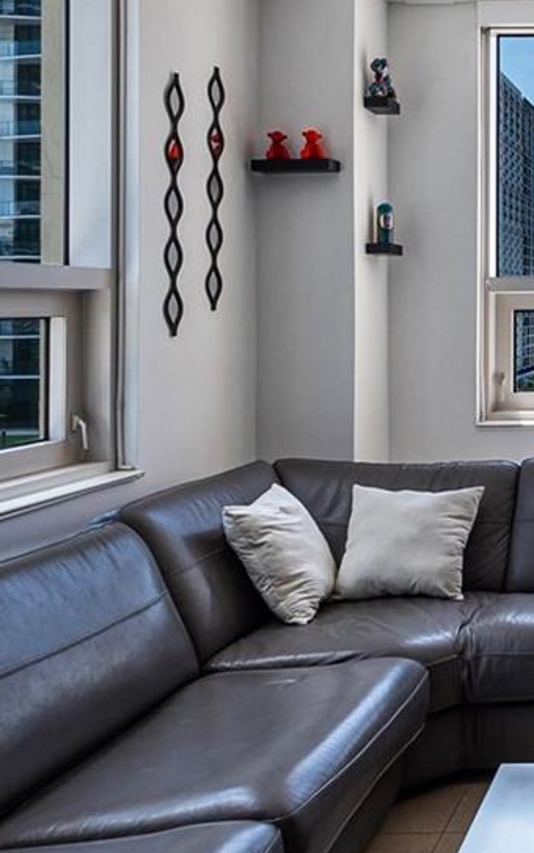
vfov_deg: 46.5
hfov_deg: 25.5
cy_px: 292
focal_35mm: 42
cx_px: 724
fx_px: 977
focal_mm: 7
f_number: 7.1
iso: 80
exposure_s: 1/100
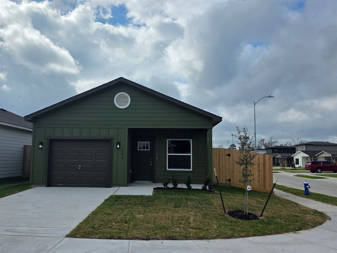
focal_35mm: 28
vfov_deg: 49.8
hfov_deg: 63.0
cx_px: 140
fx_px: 273
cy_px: 130
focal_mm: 6.3
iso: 50
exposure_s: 1/7944
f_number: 1.7
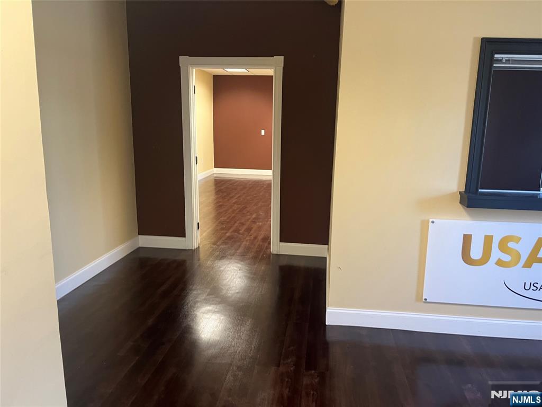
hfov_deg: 67.3
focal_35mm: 26
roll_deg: -1.4
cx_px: 271
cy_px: 204
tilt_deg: -11.2
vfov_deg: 53.1
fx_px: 407
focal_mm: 5.1
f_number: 1.6
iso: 160
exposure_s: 1/60
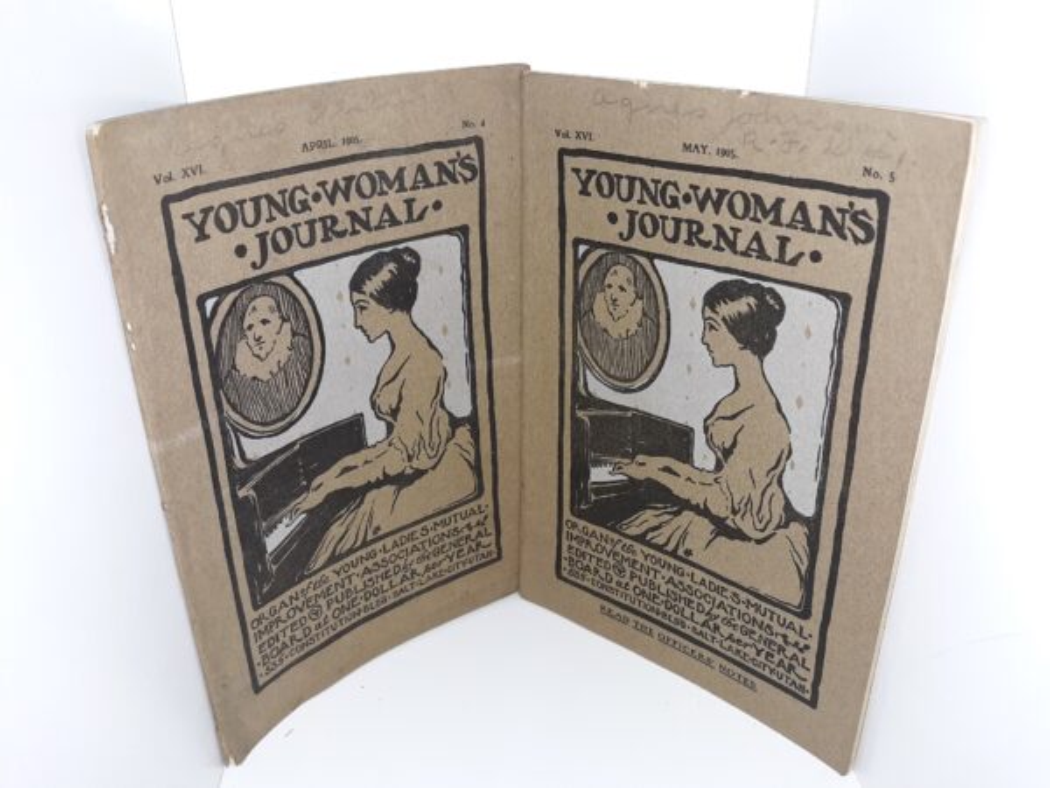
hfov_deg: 63.4
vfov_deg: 49.7
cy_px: 394
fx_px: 849
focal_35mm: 28
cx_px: 525
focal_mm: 3.7
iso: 50
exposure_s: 1/60
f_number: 1.7
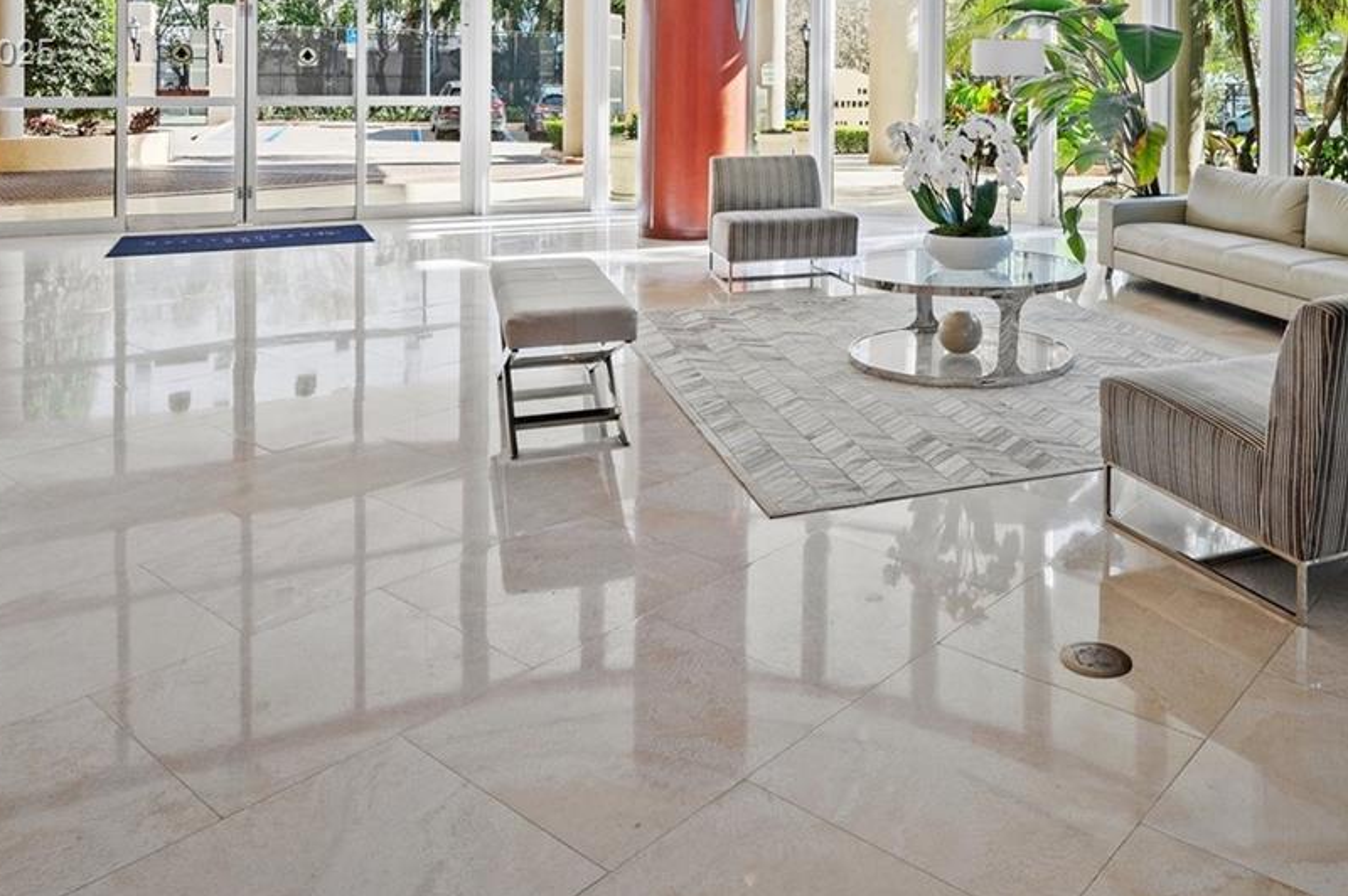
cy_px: 56
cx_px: 864
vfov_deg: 39.7
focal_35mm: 30
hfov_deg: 60.9
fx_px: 1122
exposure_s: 1/25
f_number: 8
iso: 200
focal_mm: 15
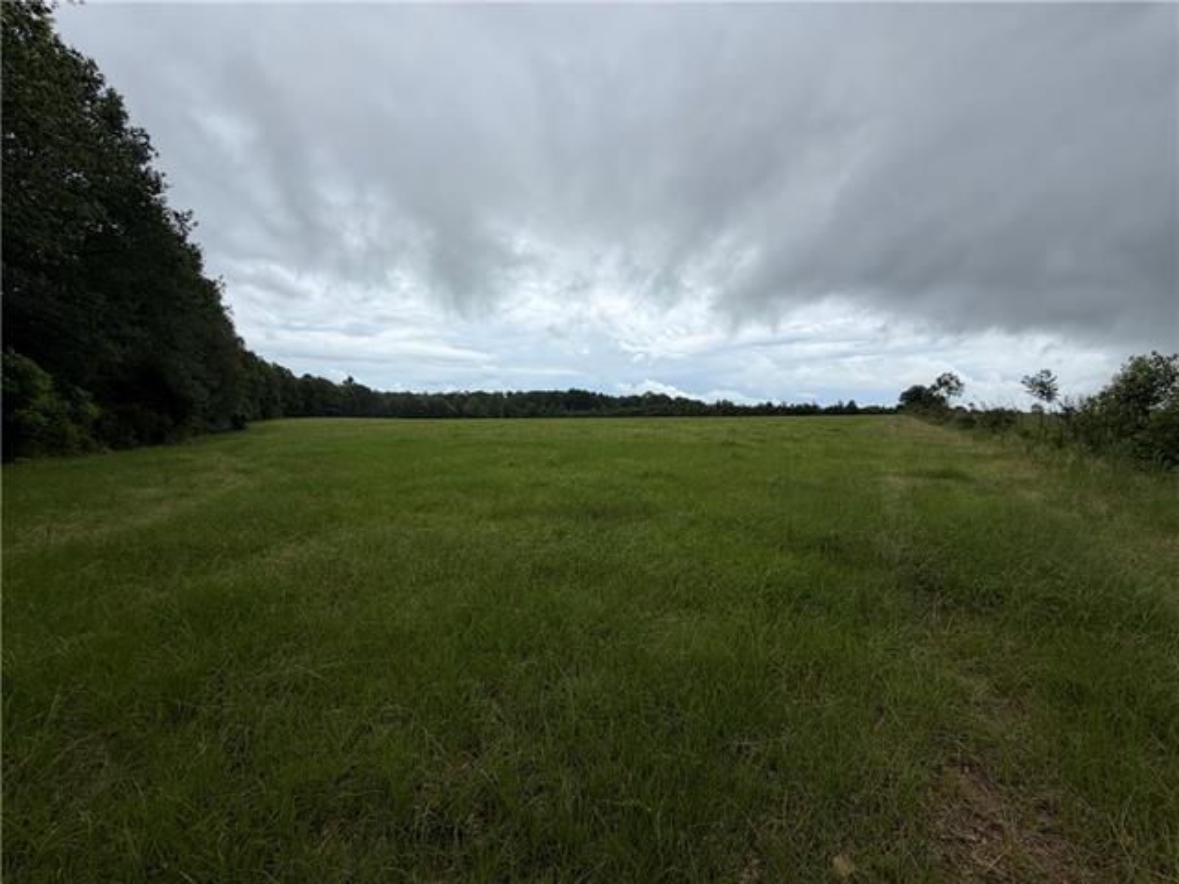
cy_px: 442
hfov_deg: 102.1
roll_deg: -0.9
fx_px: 477
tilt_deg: -3.7
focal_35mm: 14
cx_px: 590
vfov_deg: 85.7
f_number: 2.2
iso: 32
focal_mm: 2.22
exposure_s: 1/770
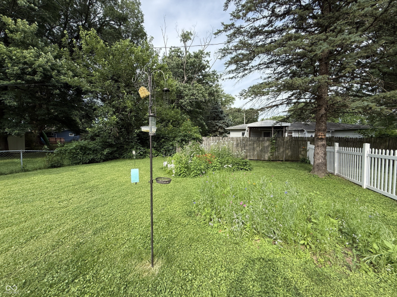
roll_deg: -0.7
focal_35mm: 14
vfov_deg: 85.7
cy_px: 148
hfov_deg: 102.1
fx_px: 161
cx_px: 198
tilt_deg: -2.2
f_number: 2.2
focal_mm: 2.22
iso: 64
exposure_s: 1/664
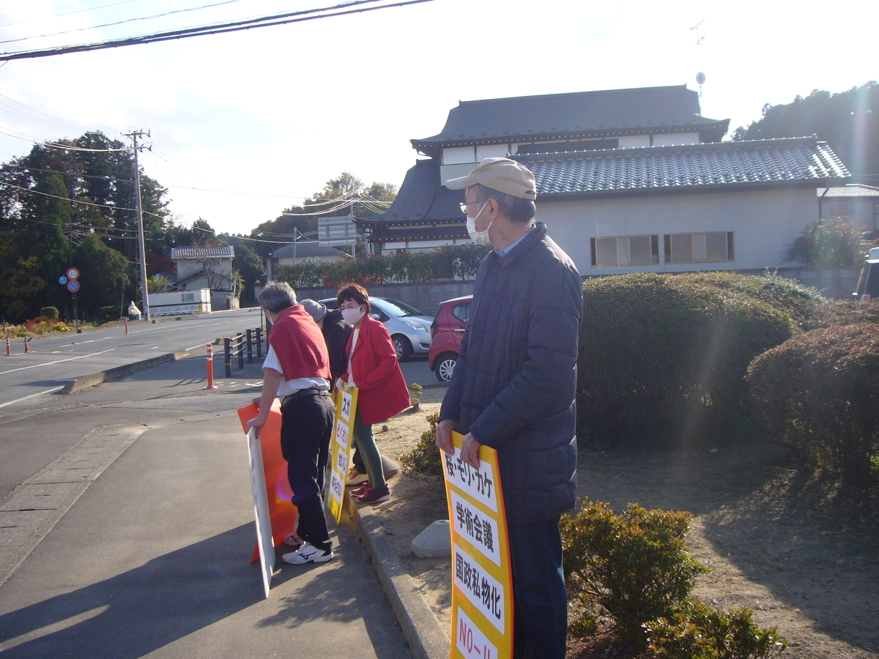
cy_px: 330
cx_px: 440
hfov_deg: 52.6
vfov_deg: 40.7
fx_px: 889
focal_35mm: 35
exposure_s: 1/500
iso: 80
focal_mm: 5.7
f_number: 3
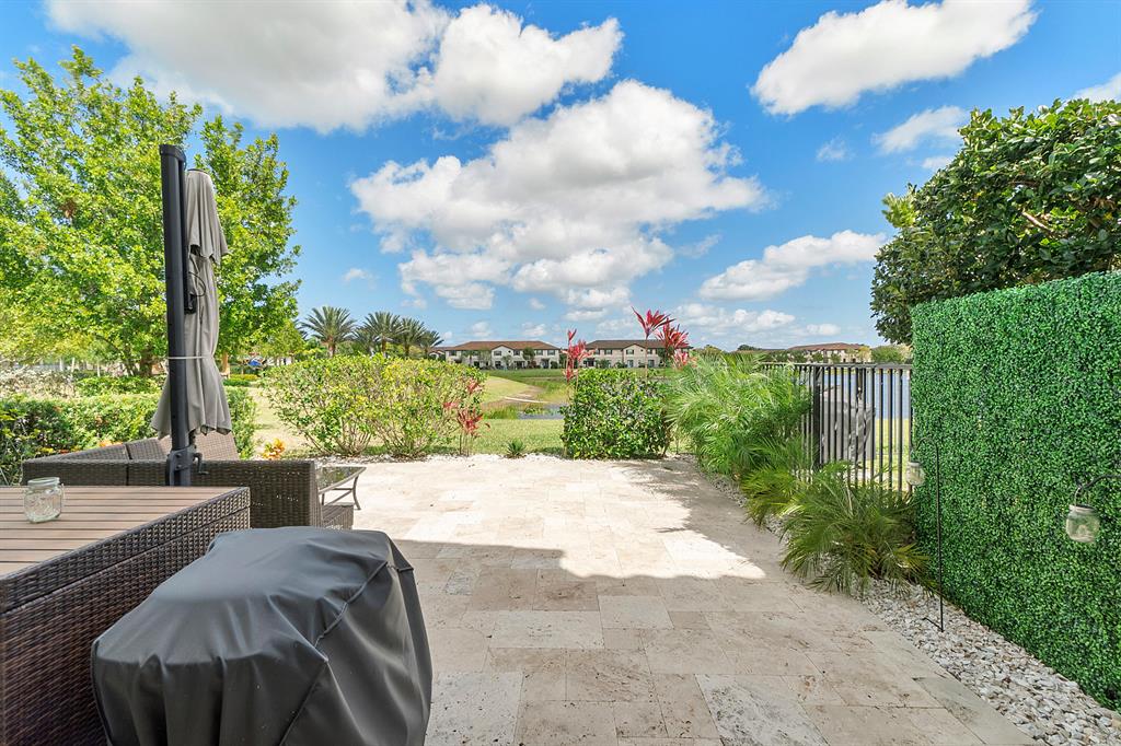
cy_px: 373
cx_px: 560
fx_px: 467
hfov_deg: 100.4
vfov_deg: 77.3
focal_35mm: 15
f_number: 11
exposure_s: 1/200
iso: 100
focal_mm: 10
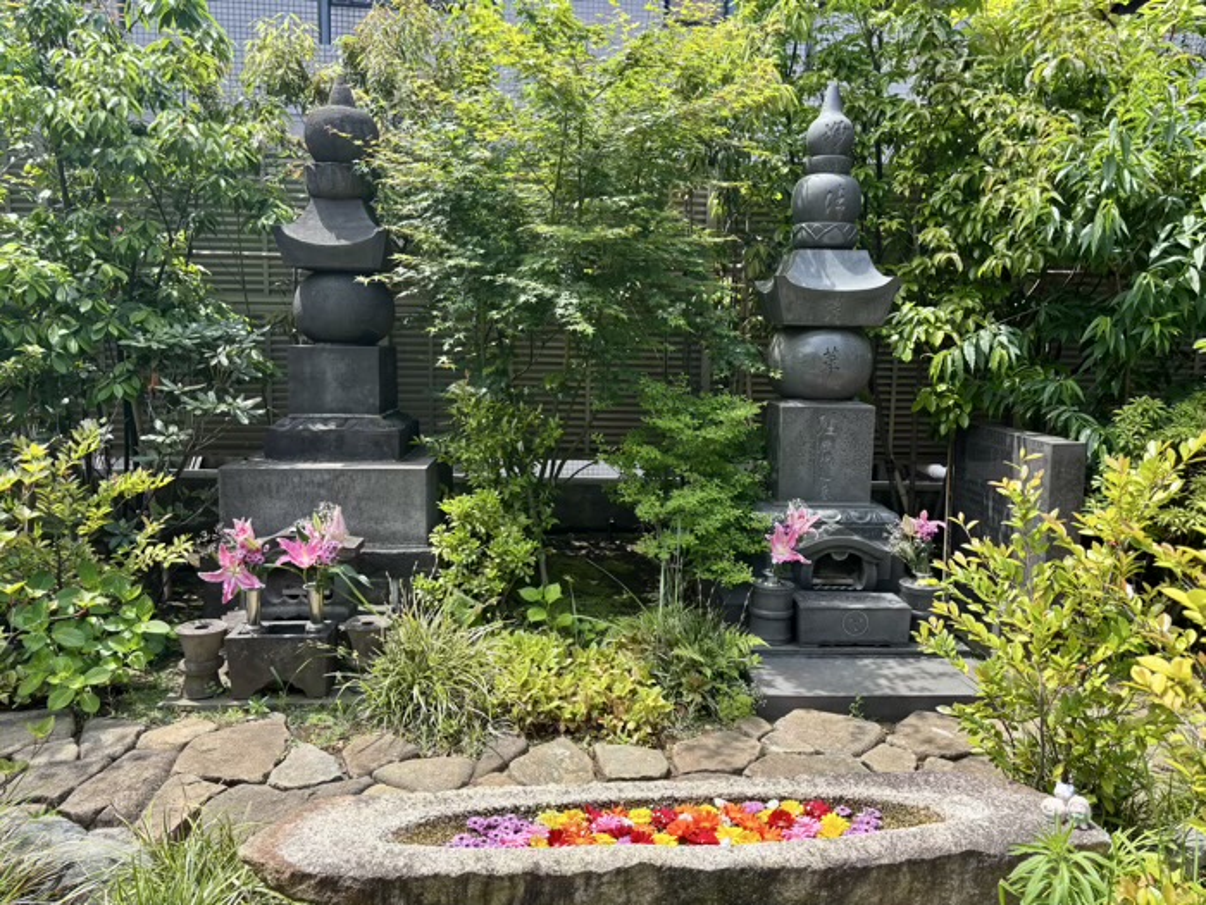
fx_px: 906
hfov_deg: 67.3
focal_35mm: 26
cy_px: 452
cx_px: 603
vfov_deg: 53.1
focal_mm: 5.96
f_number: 1.6
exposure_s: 1/707
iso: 50
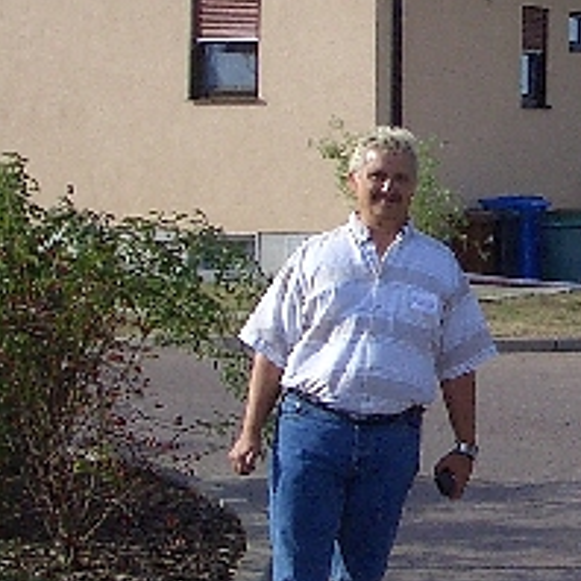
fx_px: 2374
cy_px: 85
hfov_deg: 13.5
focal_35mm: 125
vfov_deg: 13.9
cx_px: 737
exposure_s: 1/800
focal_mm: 5.8
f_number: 4.3
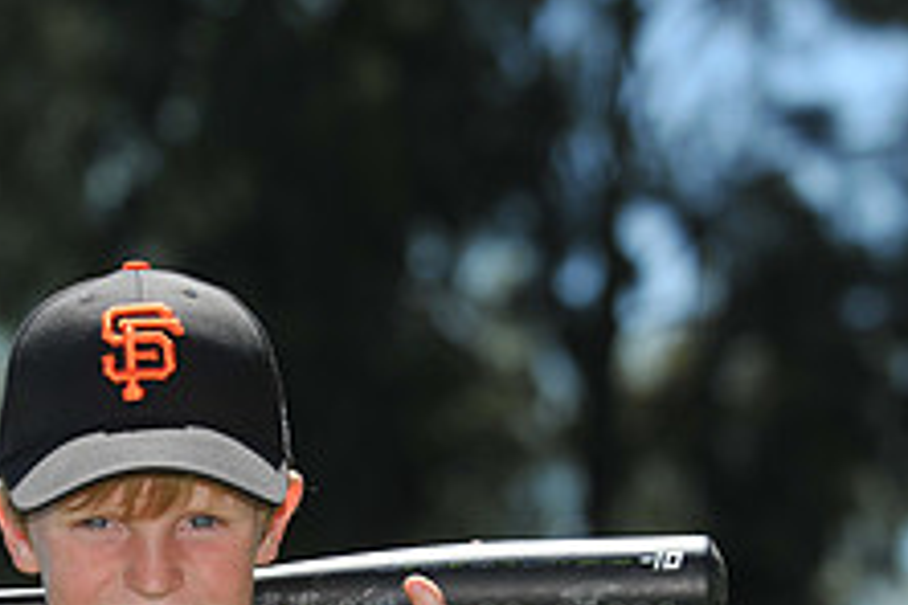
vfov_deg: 5.7
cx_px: 270
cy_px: 740
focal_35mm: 240
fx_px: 6053
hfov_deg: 8.6
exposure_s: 1/2000
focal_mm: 92
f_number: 4
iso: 200
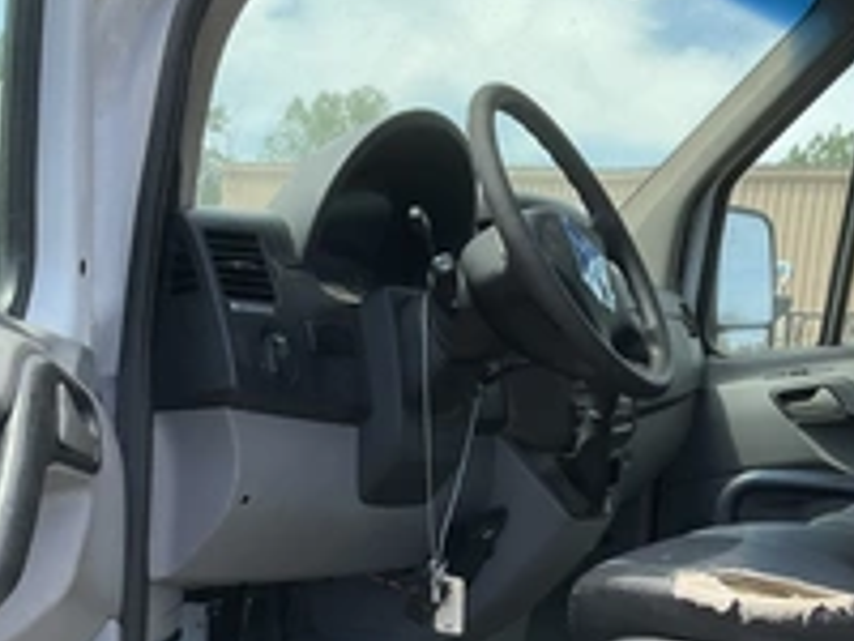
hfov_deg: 33.1
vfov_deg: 24.6
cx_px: 504
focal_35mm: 58
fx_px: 1431
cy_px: 556
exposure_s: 1/316
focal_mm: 3
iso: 25
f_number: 1.8
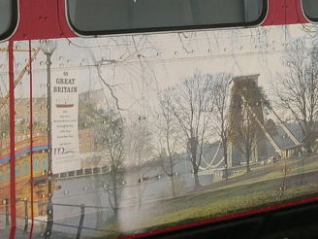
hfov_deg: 15.0
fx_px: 1203
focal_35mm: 131
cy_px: 3
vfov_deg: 11.2
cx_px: 210
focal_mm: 6.9
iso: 50
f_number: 2.8
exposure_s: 1/53.1
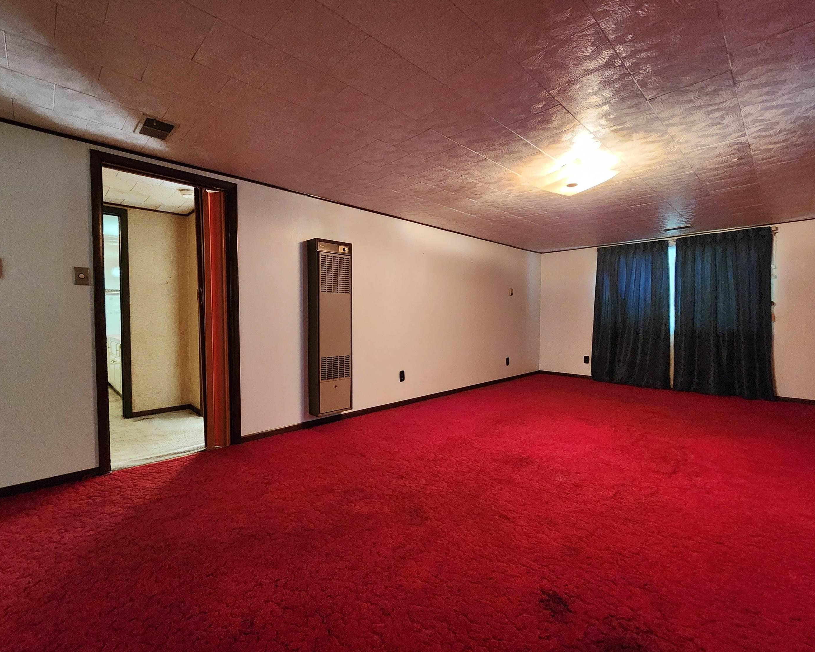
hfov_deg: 100.4
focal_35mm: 14
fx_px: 338
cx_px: 368
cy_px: 331
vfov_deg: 88.0
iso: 640
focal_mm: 2.2
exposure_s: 1/24
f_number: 2.2
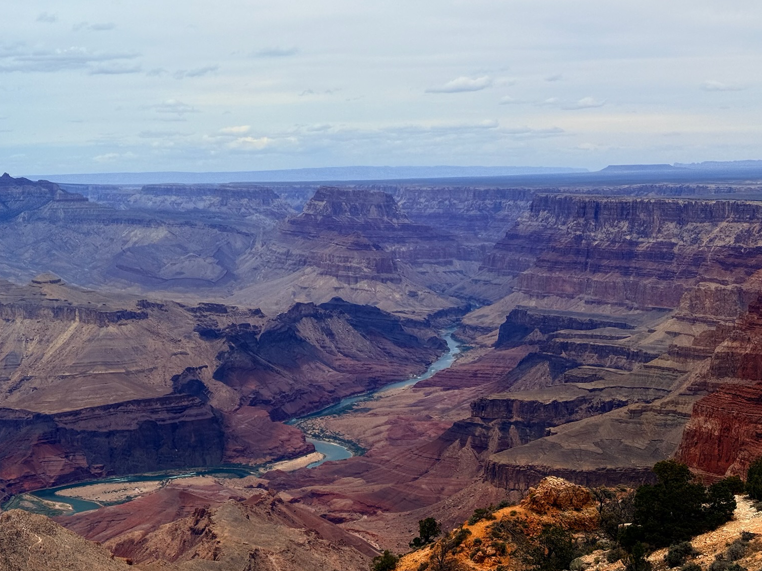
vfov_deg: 22.6
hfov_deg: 29.8
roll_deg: +1.4
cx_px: 336
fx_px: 1431
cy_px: 303
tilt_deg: -6.1
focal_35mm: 65
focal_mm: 6.76
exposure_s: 1/7874
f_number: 1.78
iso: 64
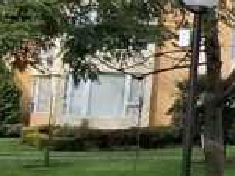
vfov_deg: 16.5
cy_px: 47
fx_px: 603
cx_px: 500
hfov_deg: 15.9
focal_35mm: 89
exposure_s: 1/819
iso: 40
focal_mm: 1.74
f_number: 2.2
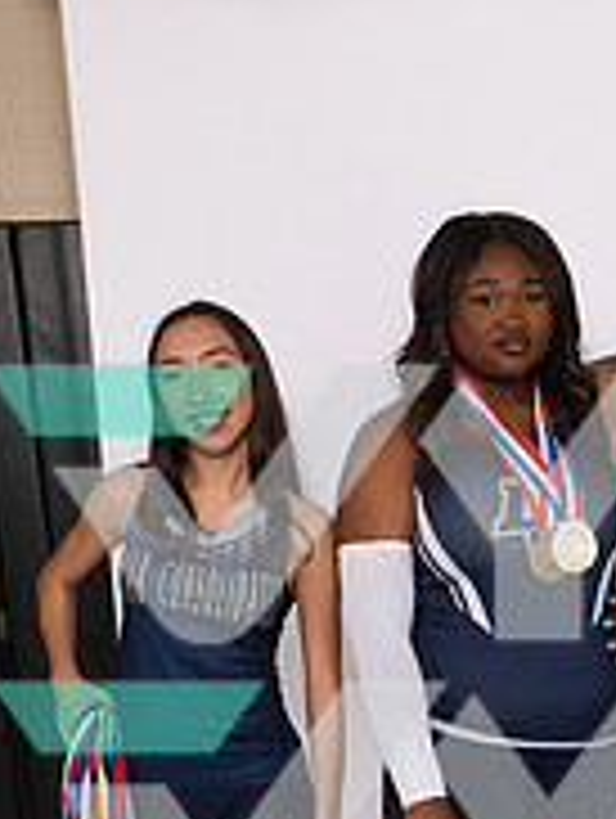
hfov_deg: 18.8
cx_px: 656
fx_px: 1799
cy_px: 824
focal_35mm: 76
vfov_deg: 24.4
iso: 640
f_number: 8
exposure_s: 1/320
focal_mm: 32
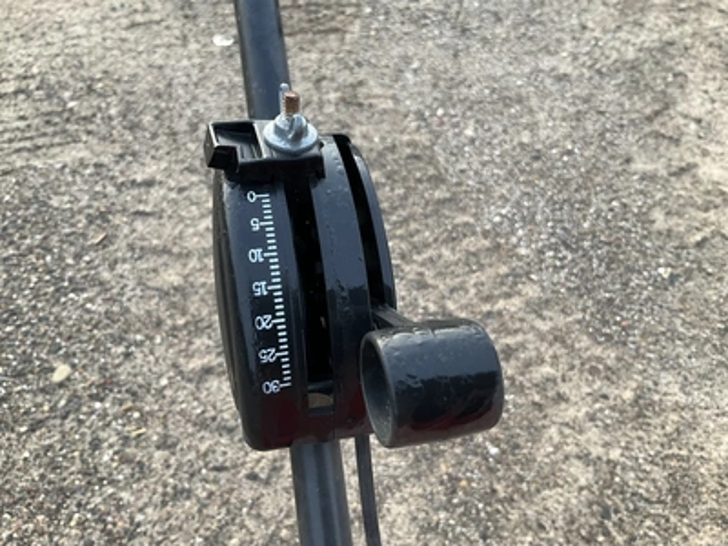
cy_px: 273
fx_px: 610
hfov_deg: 61.7
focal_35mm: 29
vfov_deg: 48.2
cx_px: 364
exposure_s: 1/88
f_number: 1.8
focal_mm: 3
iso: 64
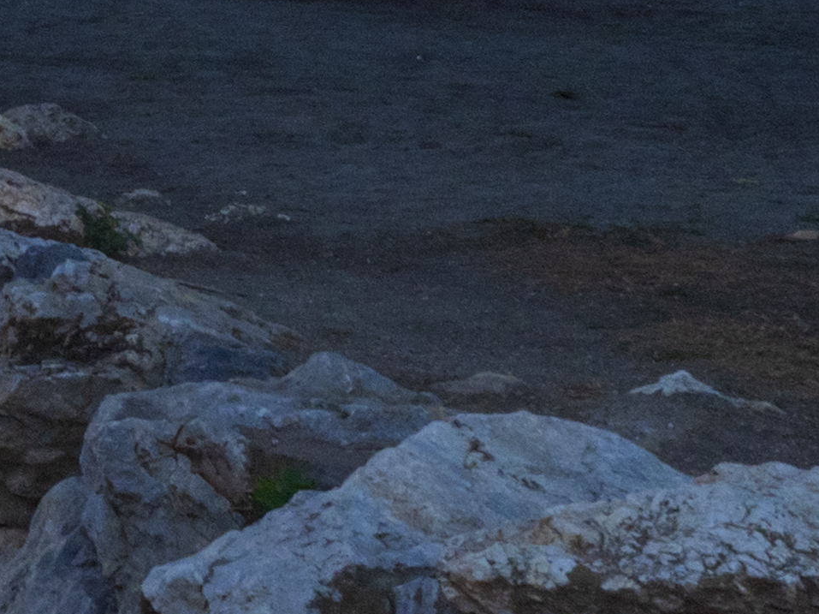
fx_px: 4044
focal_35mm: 171
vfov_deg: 8.4
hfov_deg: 10.2
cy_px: -410
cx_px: -1087
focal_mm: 16
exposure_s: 1/125
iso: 200
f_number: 14
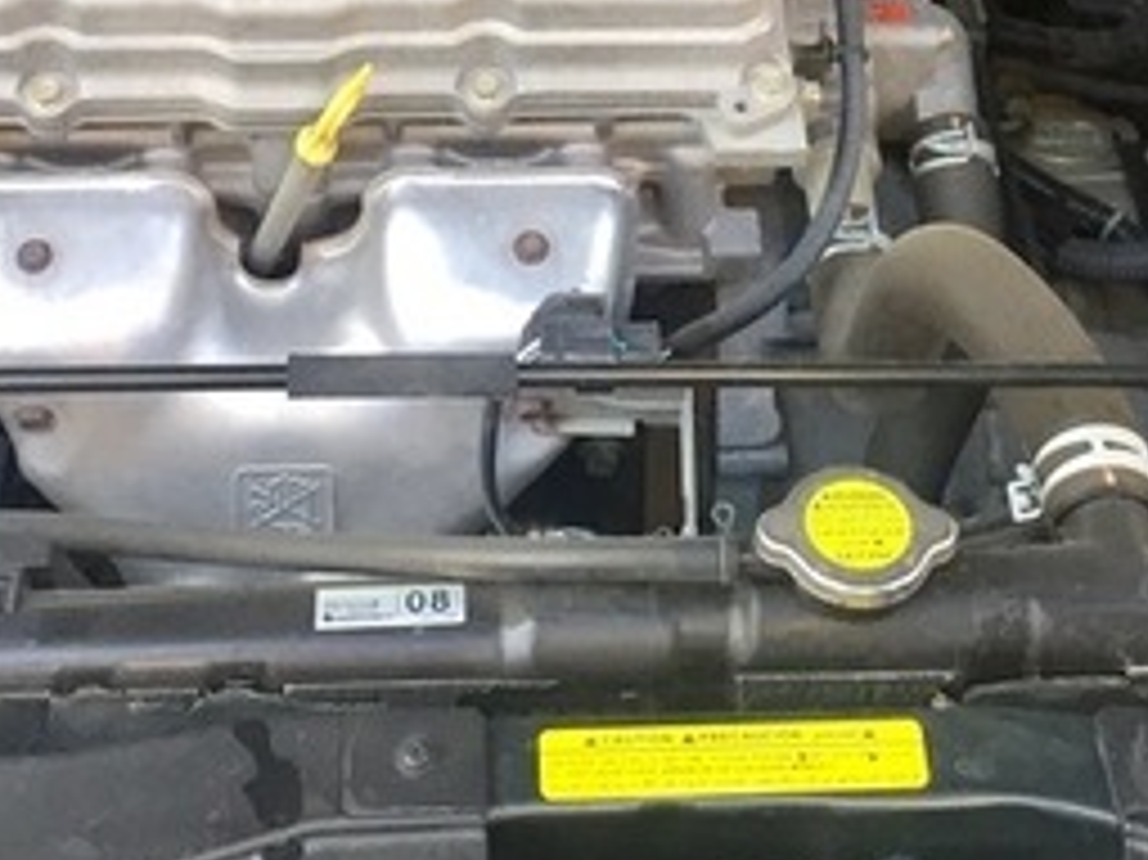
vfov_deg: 18.4
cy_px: -236
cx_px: 581
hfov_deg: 26.0
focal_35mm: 75
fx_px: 2486
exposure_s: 1/33
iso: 50
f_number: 2.2
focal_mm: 4.15
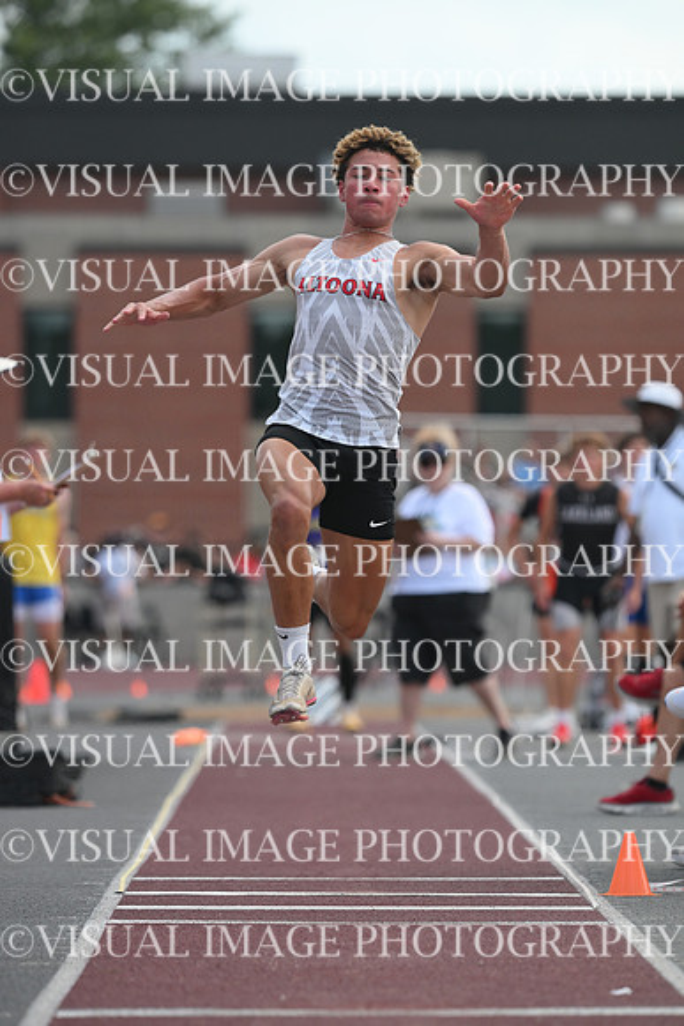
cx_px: 342
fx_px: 10538
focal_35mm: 370
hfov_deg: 3.7
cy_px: 513
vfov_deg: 5.6
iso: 1600
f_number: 6
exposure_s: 1/4000
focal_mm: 370
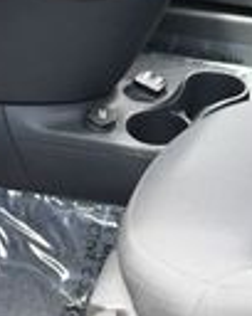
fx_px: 1579
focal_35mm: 169
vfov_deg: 11.4
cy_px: 96
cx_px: 245
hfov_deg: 9.1
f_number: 3.5
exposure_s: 1/250
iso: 400
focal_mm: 18
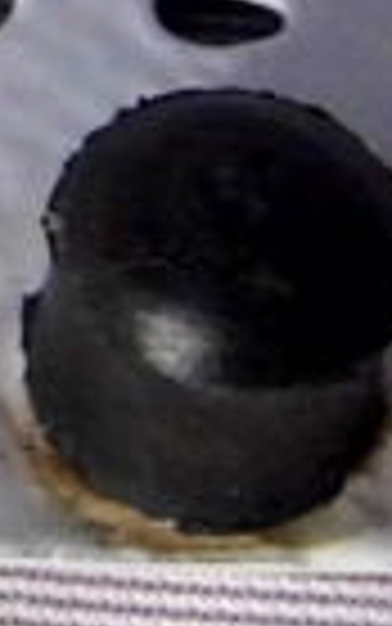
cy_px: -631
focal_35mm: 441
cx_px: -1149
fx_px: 7530
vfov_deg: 4.7
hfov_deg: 2.9
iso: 400
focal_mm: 10.4
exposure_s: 1/28
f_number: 3.9
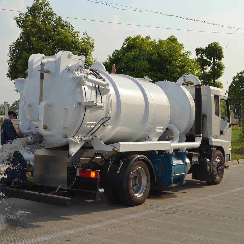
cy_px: 122
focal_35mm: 56
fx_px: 444
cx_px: 79
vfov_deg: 30.7
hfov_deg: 30.5
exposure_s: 1/200
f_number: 9
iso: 100
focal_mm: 29
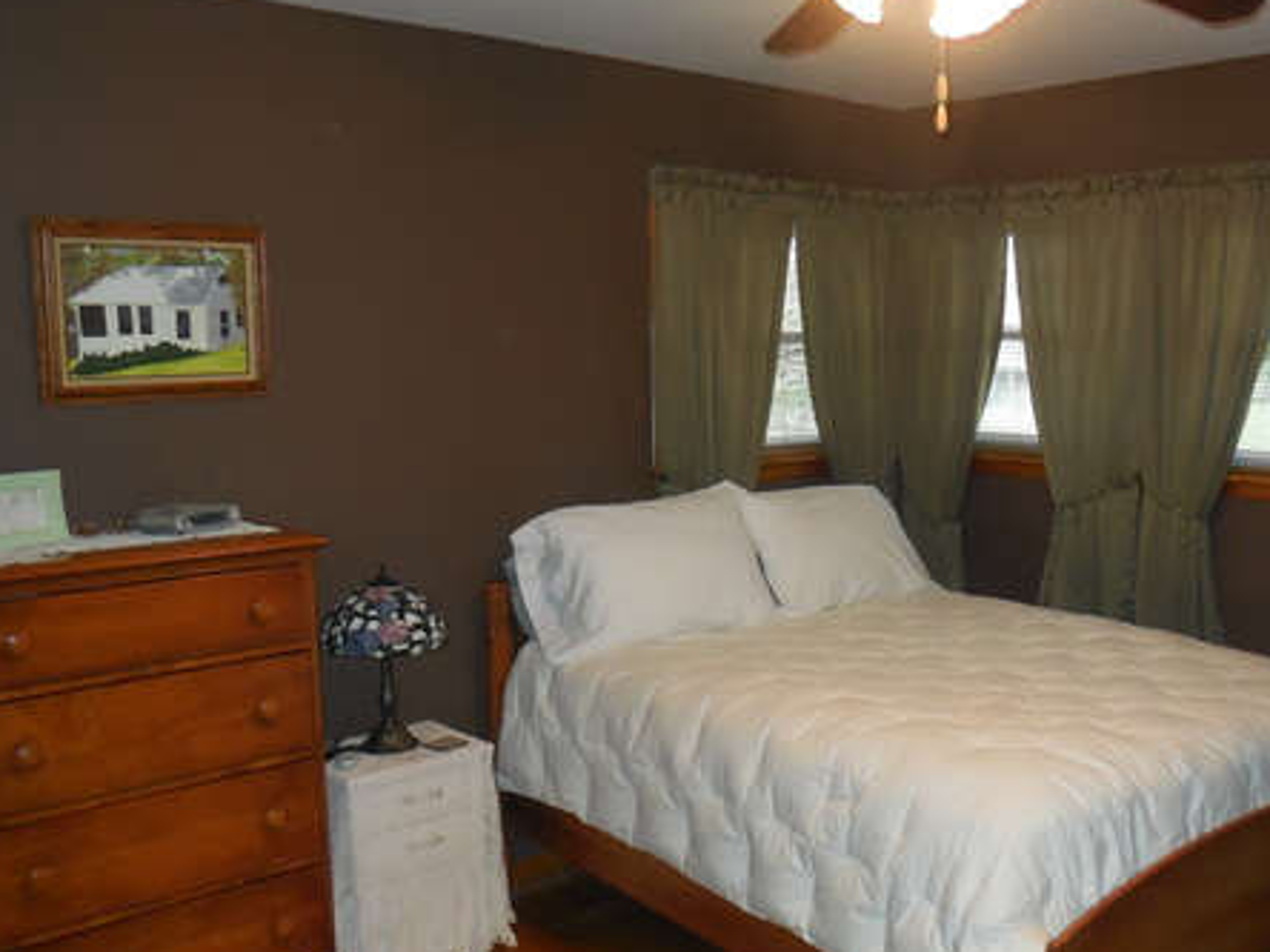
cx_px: 884
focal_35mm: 36
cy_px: 489
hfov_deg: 50.1
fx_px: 1321
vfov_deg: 39.7
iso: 320
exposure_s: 1/25
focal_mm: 4.5
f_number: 3.1
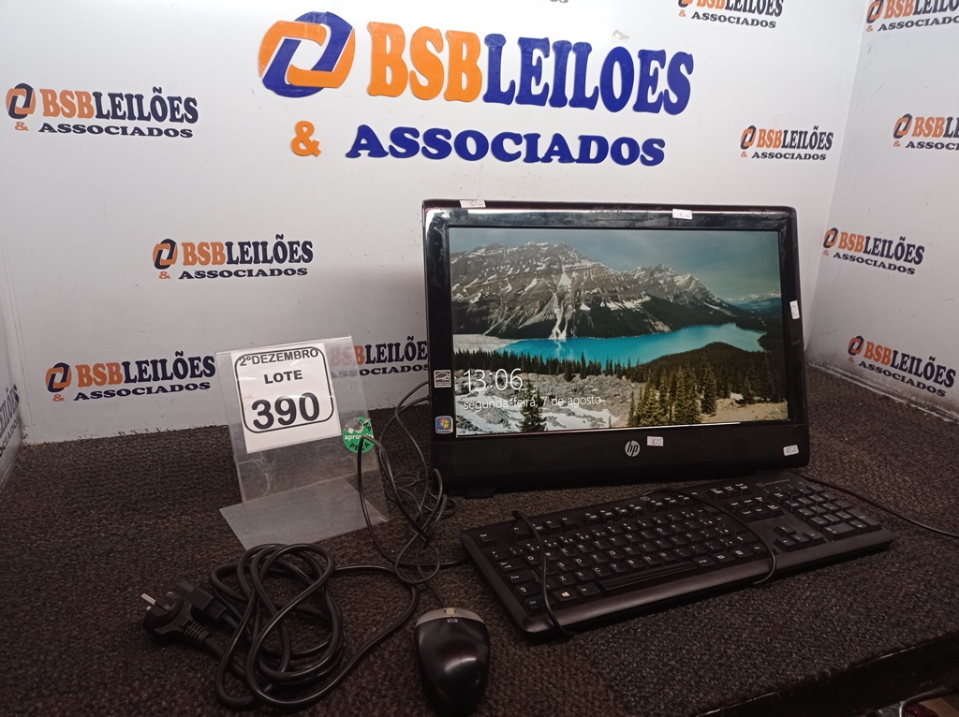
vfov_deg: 49.7
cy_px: 358
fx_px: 775
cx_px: 480
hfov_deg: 63.5
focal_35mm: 28
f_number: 1.79
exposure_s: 1/60
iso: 142
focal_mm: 4.7
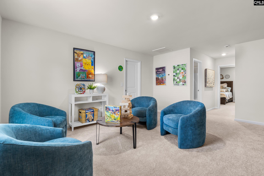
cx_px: 132
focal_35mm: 16
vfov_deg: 72.1
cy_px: 88
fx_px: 121
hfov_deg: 95.0
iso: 200
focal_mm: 11
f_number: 6.3
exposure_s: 1/3
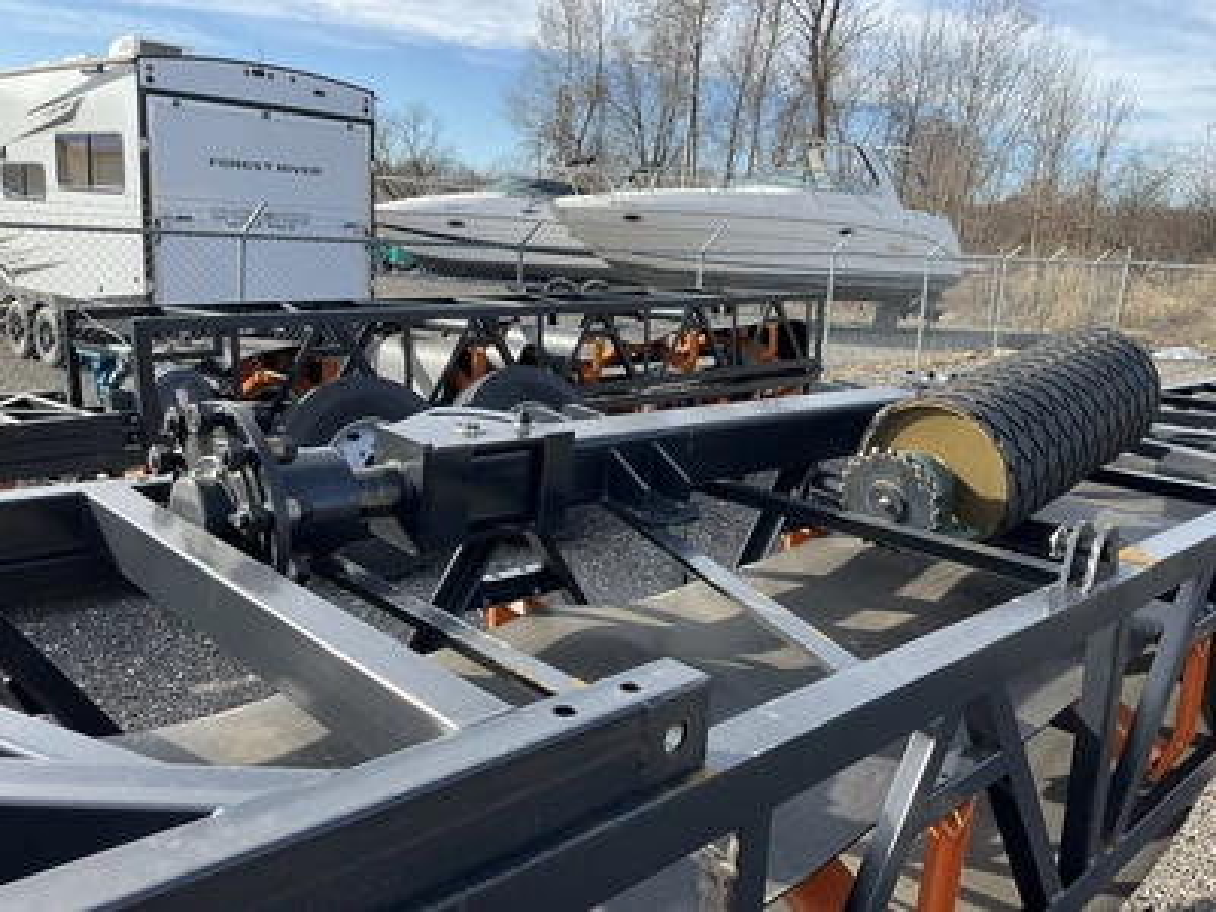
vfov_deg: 48.2
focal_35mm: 29
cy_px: 456
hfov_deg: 61.7
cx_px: 608
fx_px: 1019
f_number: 1.8
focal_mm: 3
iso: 25
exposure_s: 1/620
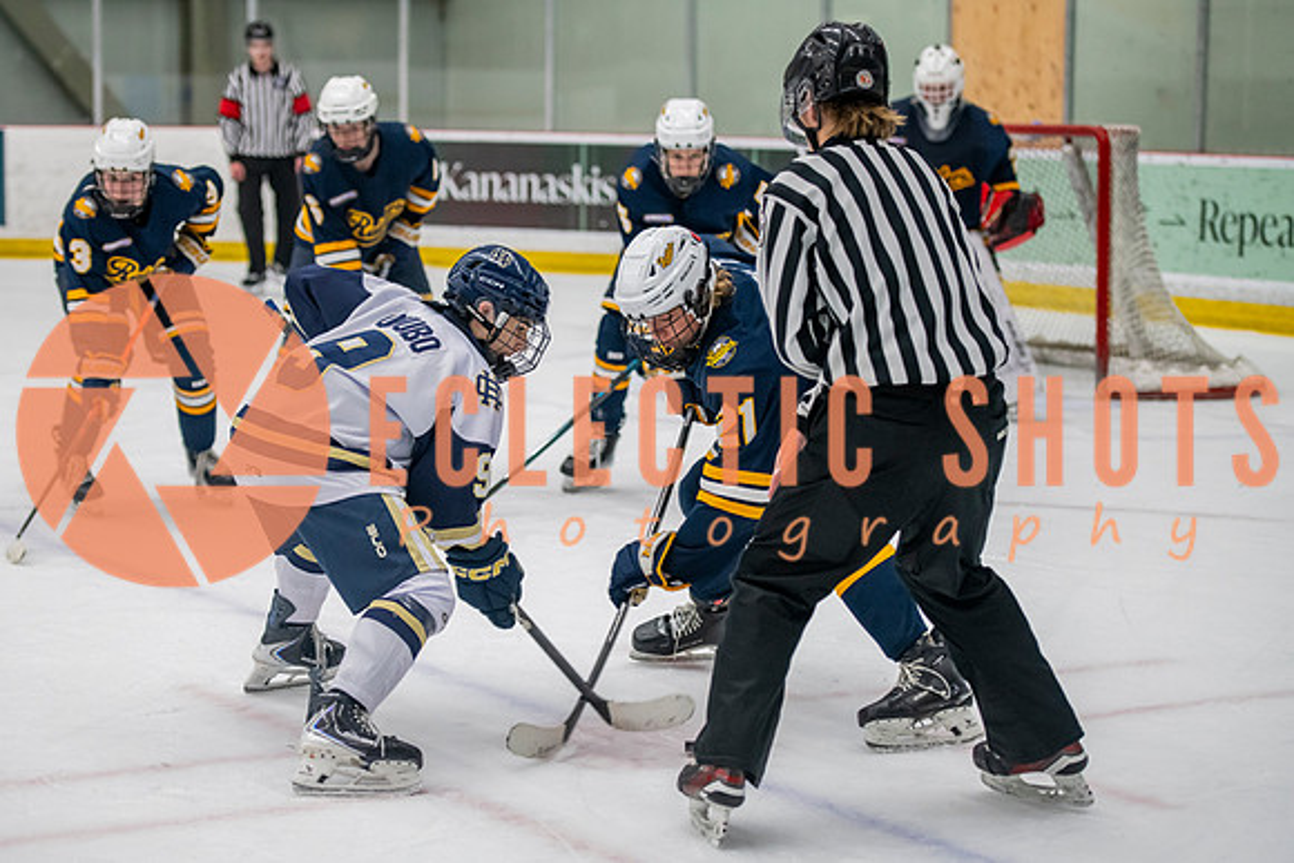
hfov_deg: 21.3
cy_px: 472
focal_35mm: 96
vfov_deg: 14.3
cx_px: 574
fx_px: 3442
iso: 2000
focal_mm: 86
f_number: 3.2
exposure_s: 1/640
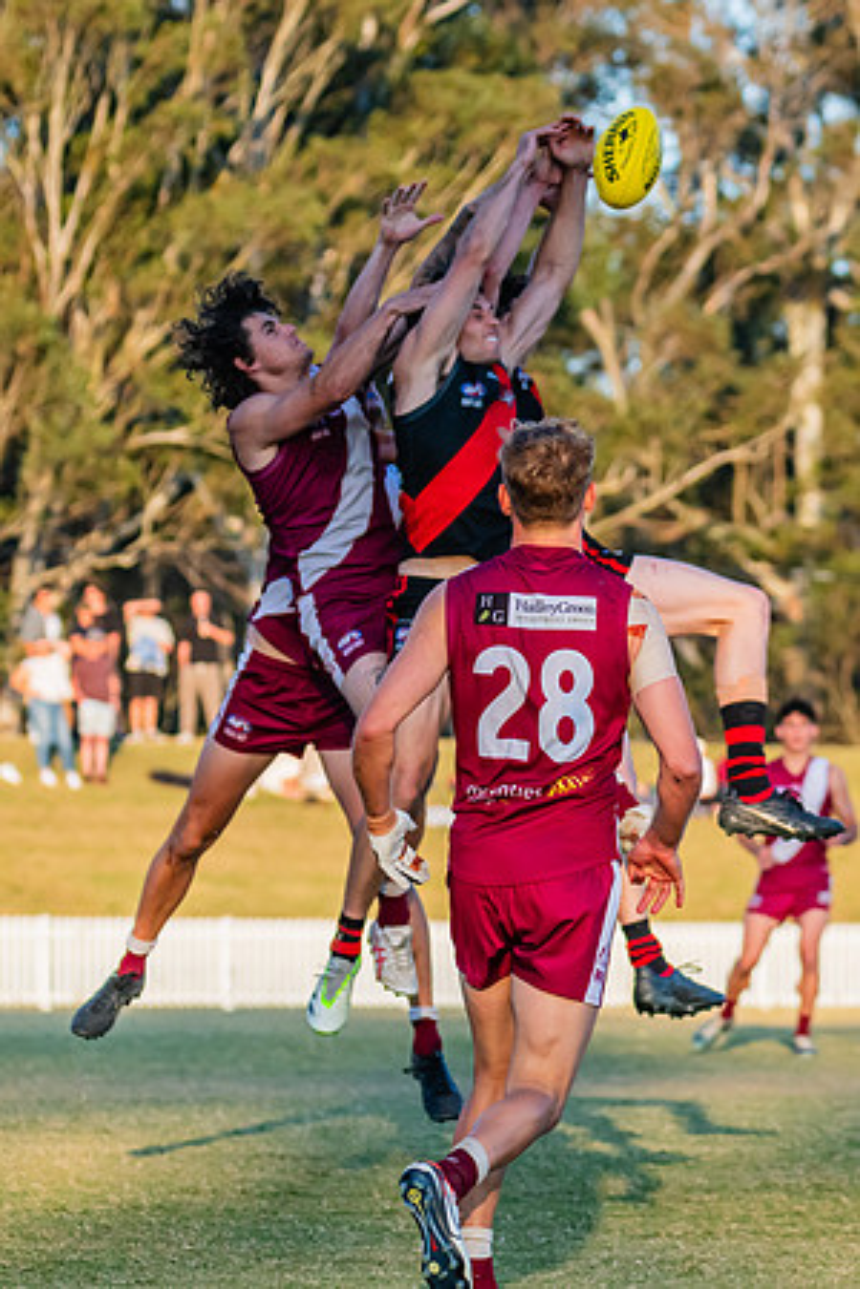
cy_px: 570
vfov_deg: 7.2
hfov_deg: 4.8
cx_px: 390
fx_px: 10290
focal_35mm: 287
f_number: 7.1
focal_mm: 170
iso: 800
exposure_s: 1/1250
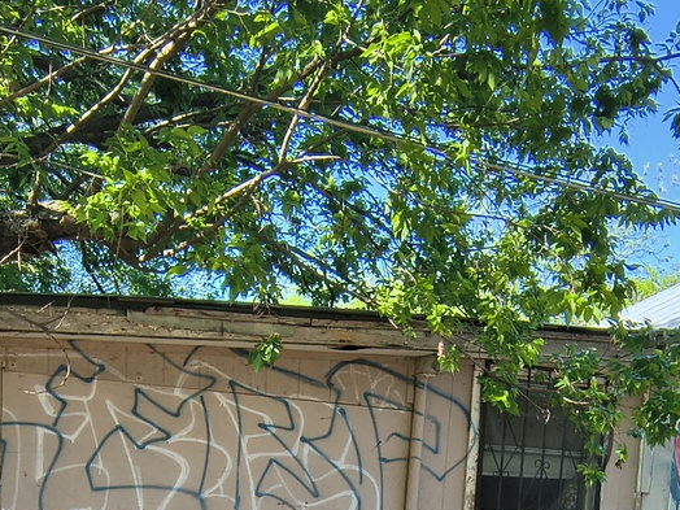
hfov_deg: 55.3
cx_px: 349
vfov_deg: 35.0
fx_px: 648
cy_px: 597
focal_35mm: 33
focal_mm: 2.13
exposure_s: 1/277
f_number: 2.2
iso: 100
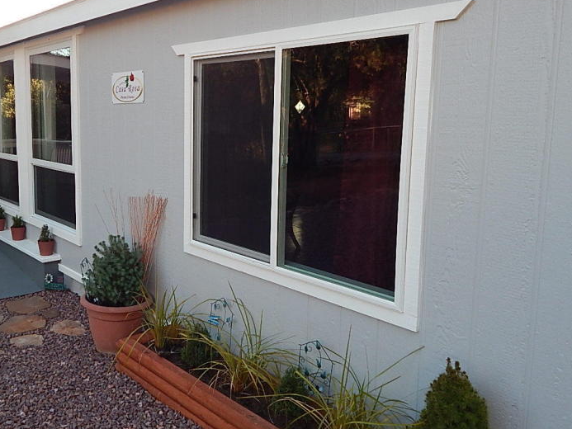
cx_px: 168
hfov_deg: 52.4
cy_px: 186
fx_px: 562
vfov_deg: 41.7
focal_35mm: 34
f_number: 3
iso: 125
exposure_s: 1/125
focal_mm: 4
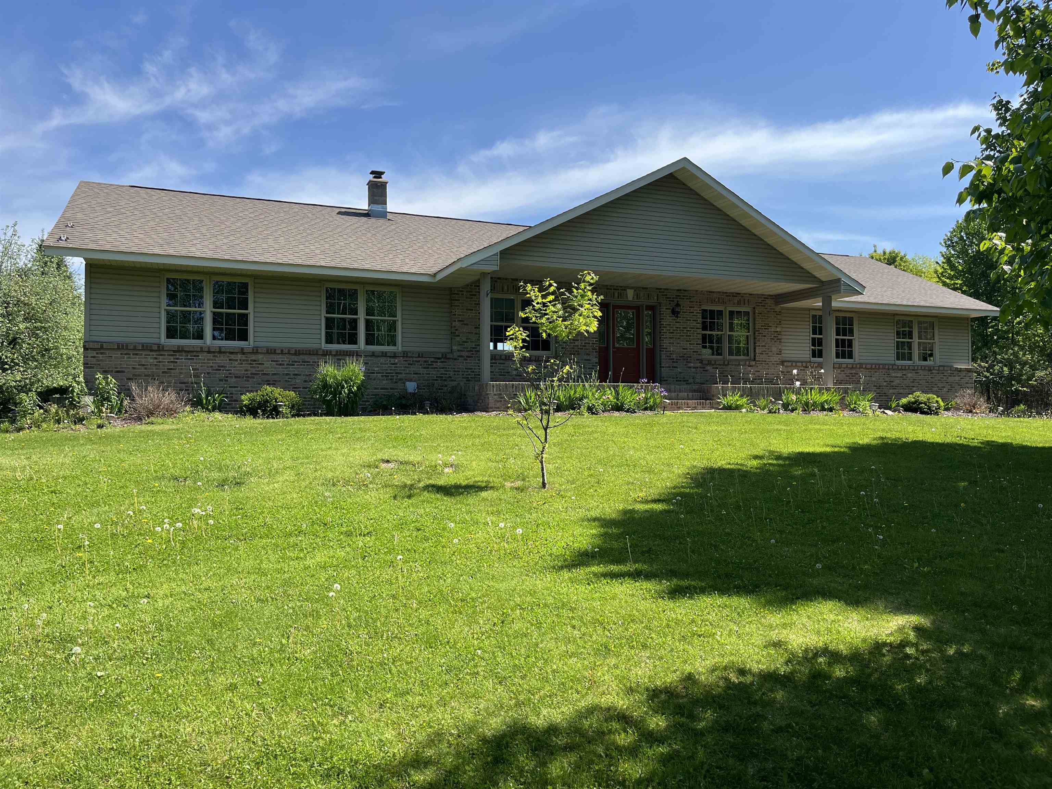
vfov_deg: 53.1
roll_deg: +0.3
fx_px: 790
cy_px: 394
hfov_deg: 67.3
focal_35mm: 26
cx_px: 526
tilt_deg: +1.3
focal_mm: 5.1
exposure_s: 1/2410
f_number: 1.6
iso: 50
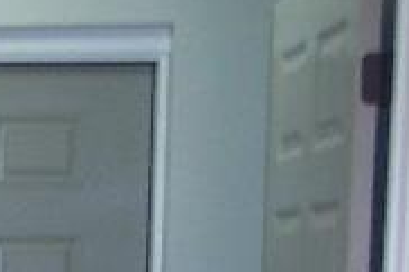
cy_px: 645
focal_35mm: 214
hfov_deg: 8.4
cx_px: -710
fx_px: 2429
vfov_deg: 6.1
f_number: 2.8
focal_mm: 8
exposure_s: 1/30
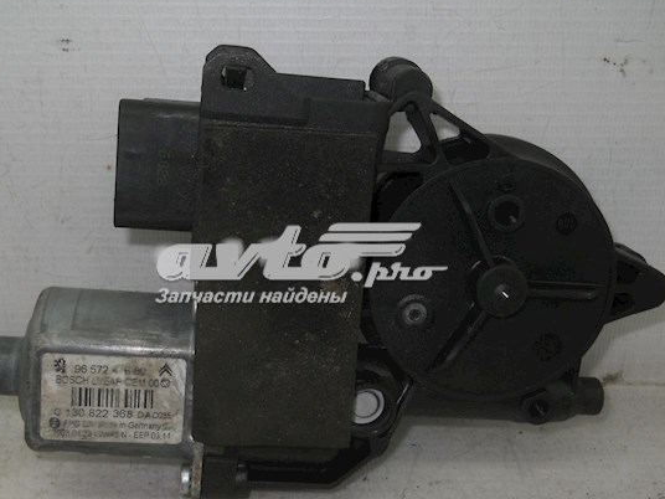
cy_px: 261
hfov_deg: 38.9
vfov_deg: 29.7
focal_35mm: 49
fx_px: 941
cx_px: 298
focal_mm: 6.72
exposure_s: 1/30
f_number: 5.5
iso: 80
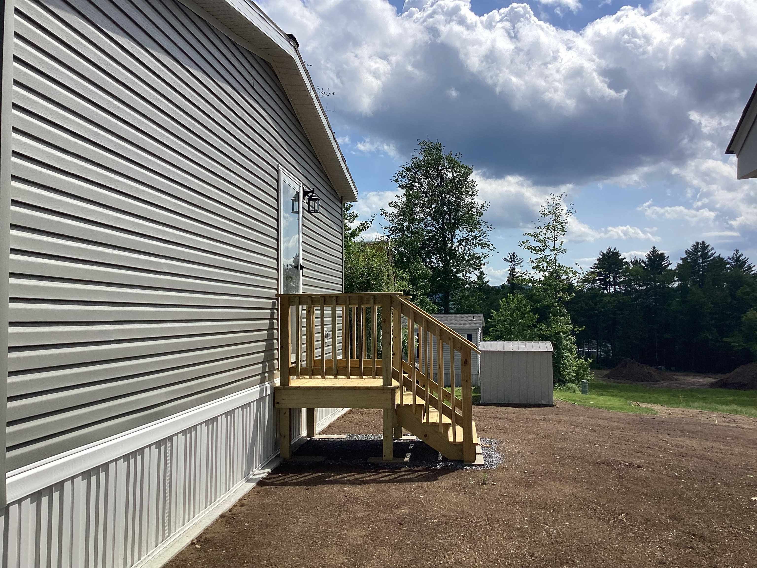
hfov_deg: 58.4
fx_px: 678
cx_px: 378
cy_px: 284
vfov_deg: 45.4
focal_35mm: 31
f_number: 2.4
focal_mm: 3.3
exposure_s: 1/2469
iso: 25
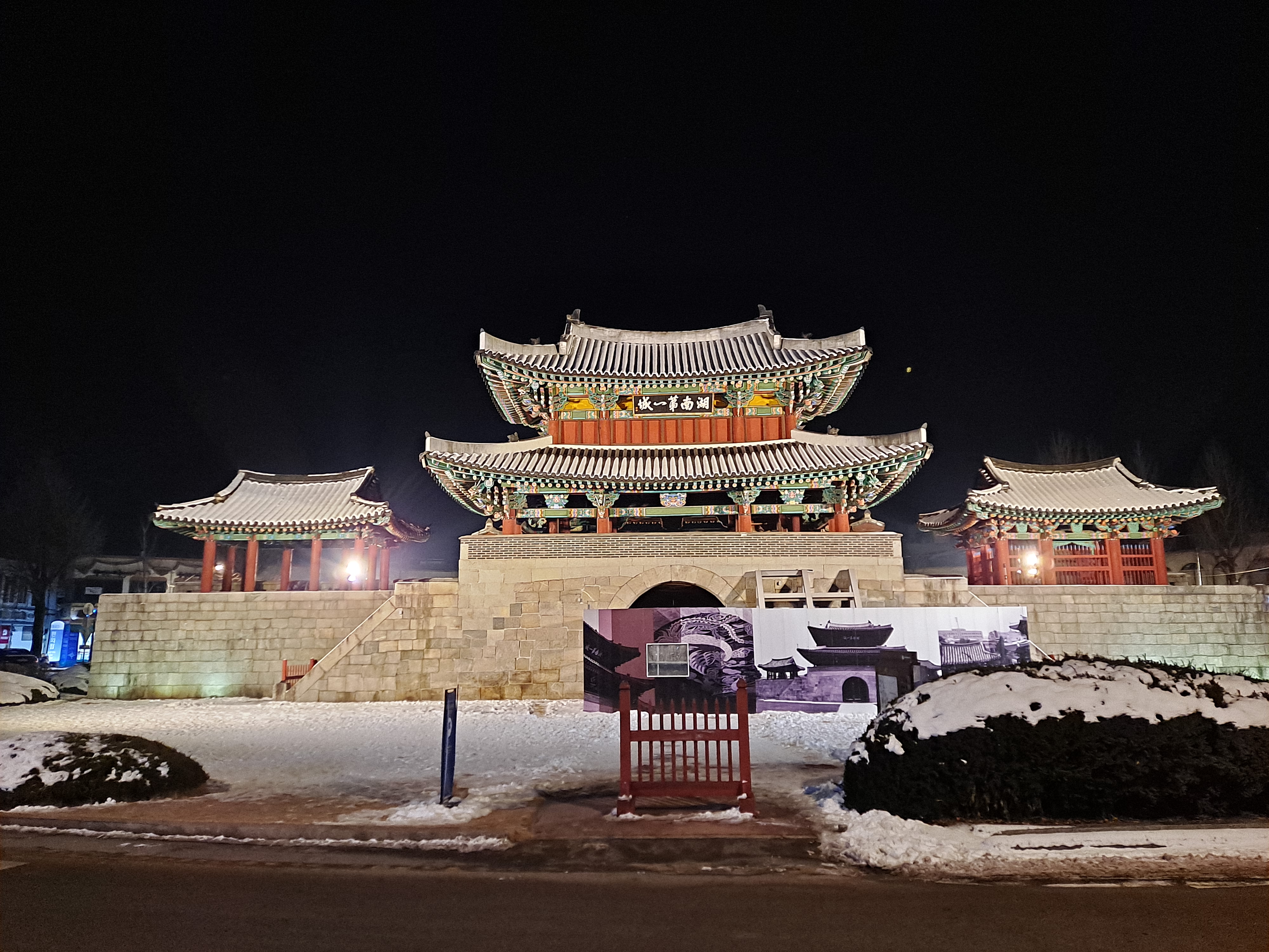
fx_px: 916
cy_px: 476
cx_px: 634
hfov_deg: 69.4
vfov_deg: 54.9
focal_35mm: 25
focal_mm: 4.6
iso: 320
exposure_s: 1/30
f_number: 2
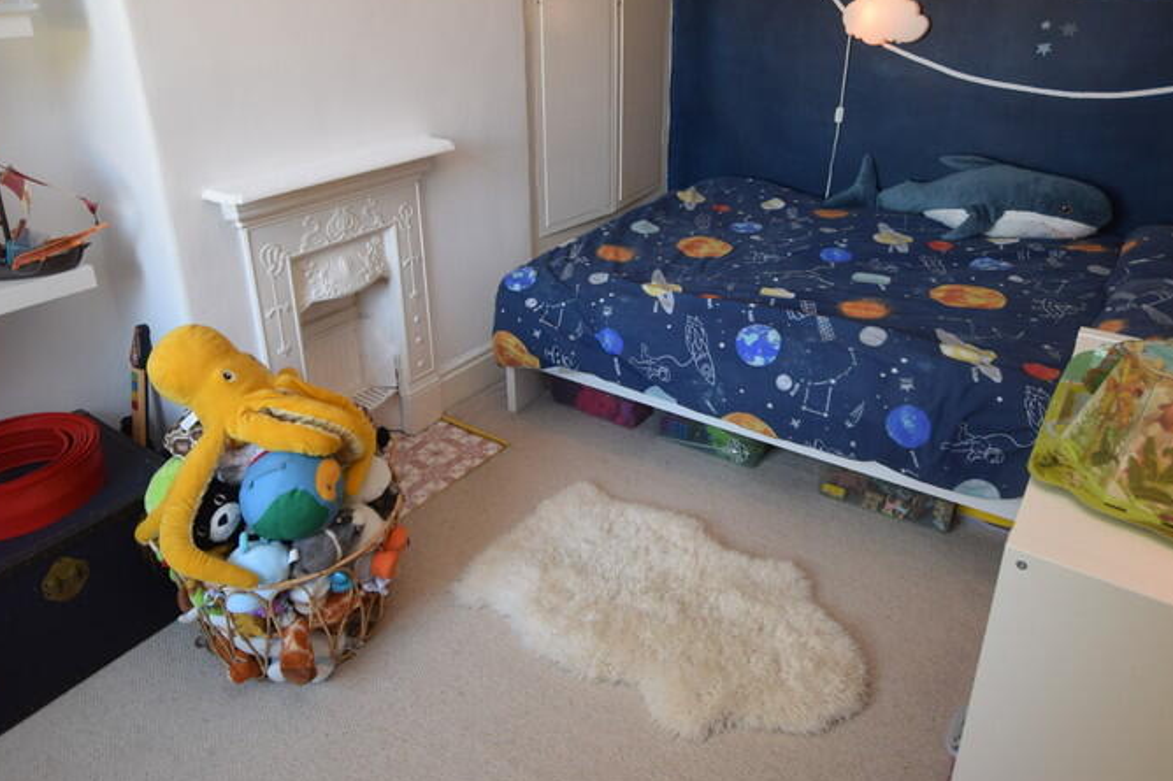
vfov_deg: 54.1
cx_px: 567
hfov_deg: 76.1
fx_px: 749
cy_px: 266
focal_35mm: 23
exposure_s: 1/60
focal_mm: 10
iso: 400
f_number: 4
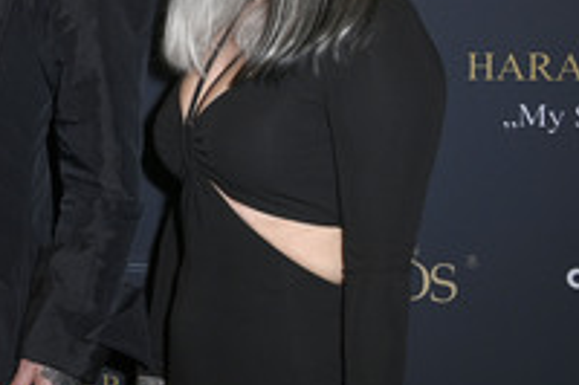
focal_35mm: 72
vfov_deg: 18.6
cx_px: -33
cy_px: 52
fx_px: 1157
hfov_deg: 26.2
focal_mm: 32
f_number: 5.6
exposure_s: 1/160
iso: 640
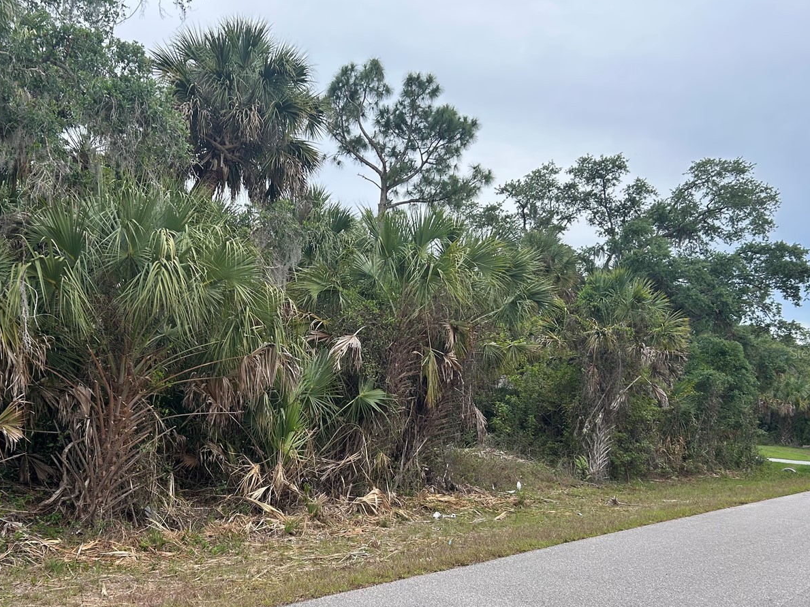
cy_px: 353
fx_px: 819
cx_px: 309
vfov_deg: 40.6
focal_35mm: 35
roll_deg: -2.2
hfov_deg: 52.1
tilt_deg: +3.8
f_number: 1.5
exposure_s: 1/758
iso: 50
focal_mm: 5.7
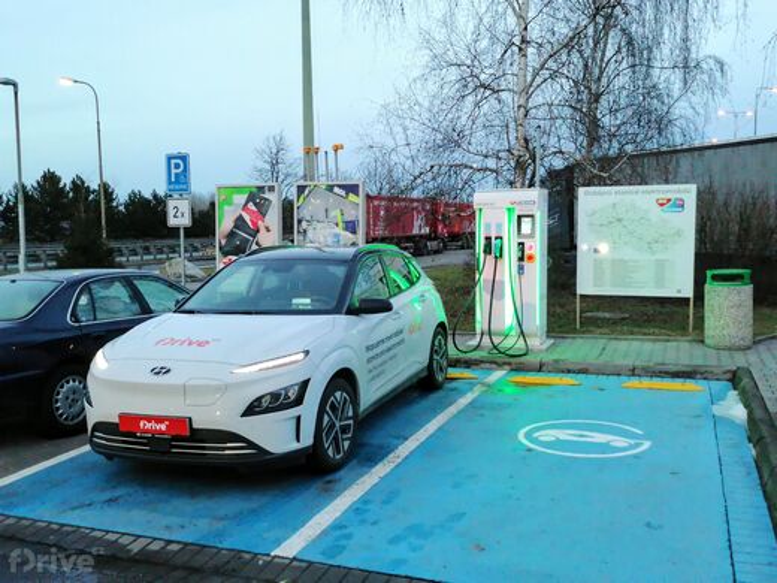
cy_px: 292
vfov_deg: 42.9
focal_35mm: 33
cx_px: 388
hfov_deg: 55.4
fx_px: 741
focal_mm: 5.3
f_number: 1.8
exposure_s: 3
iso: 400
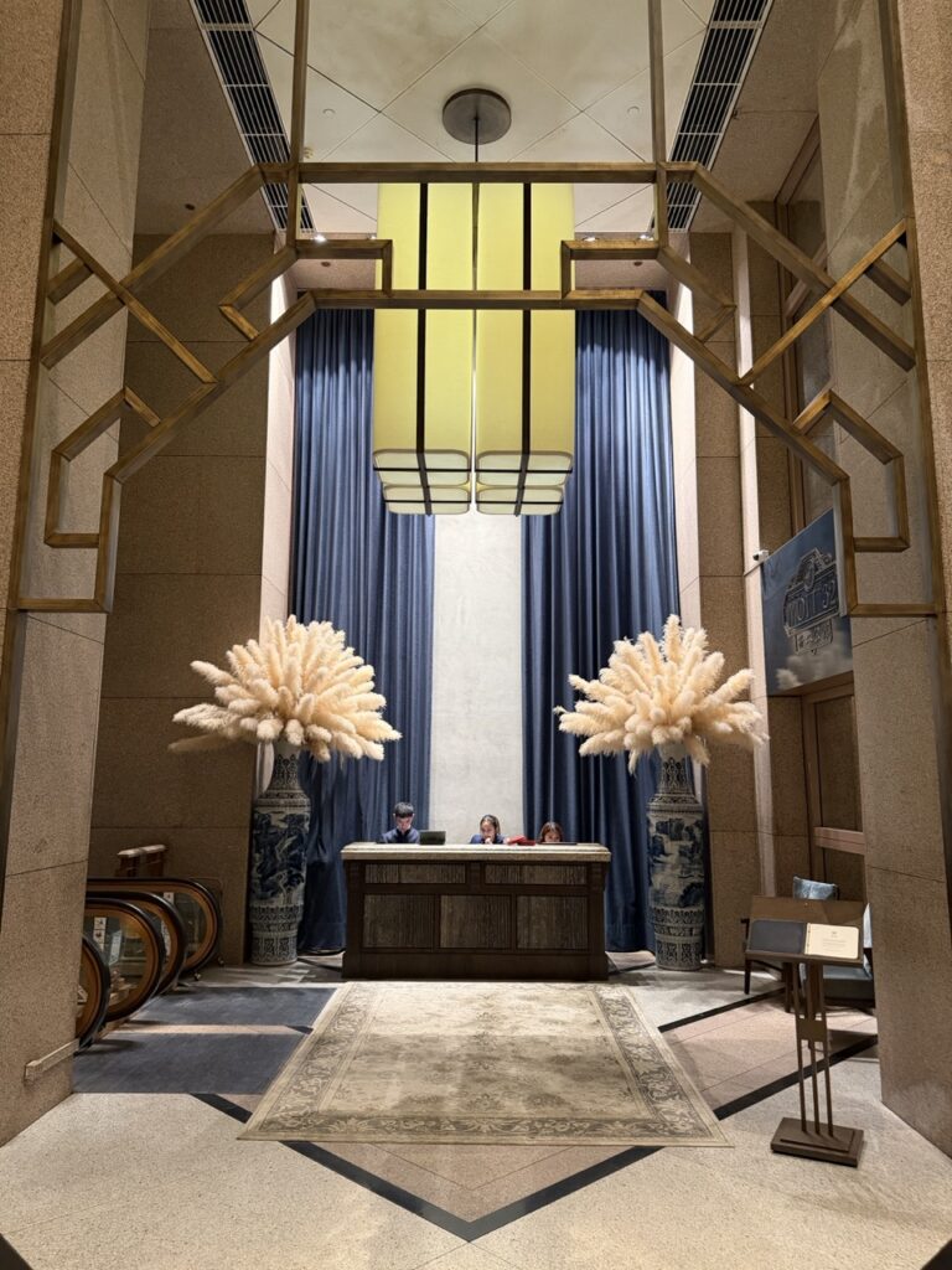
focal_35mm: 24
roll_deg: -0.3
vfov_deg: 71.6
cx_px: 476
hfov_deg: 56.8
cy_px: 635
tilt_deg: +10.0
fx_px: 880
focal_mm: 6.76
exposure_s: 1/50
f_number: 1.78
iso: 400
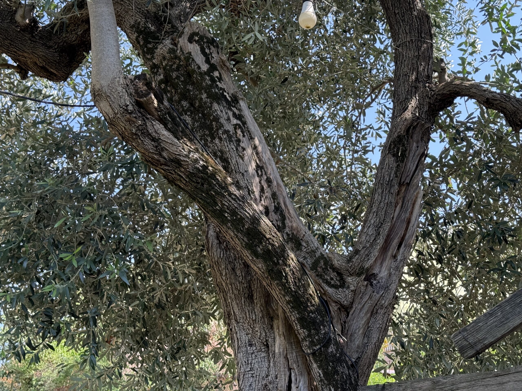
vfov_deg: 30.3
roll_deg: +0.0
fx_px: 724
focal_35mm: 48
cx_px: 261
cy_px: 196
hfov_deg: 39.7
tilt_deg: +23.0
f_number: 1.78
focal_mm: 6.76
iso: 100
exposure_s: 1/442
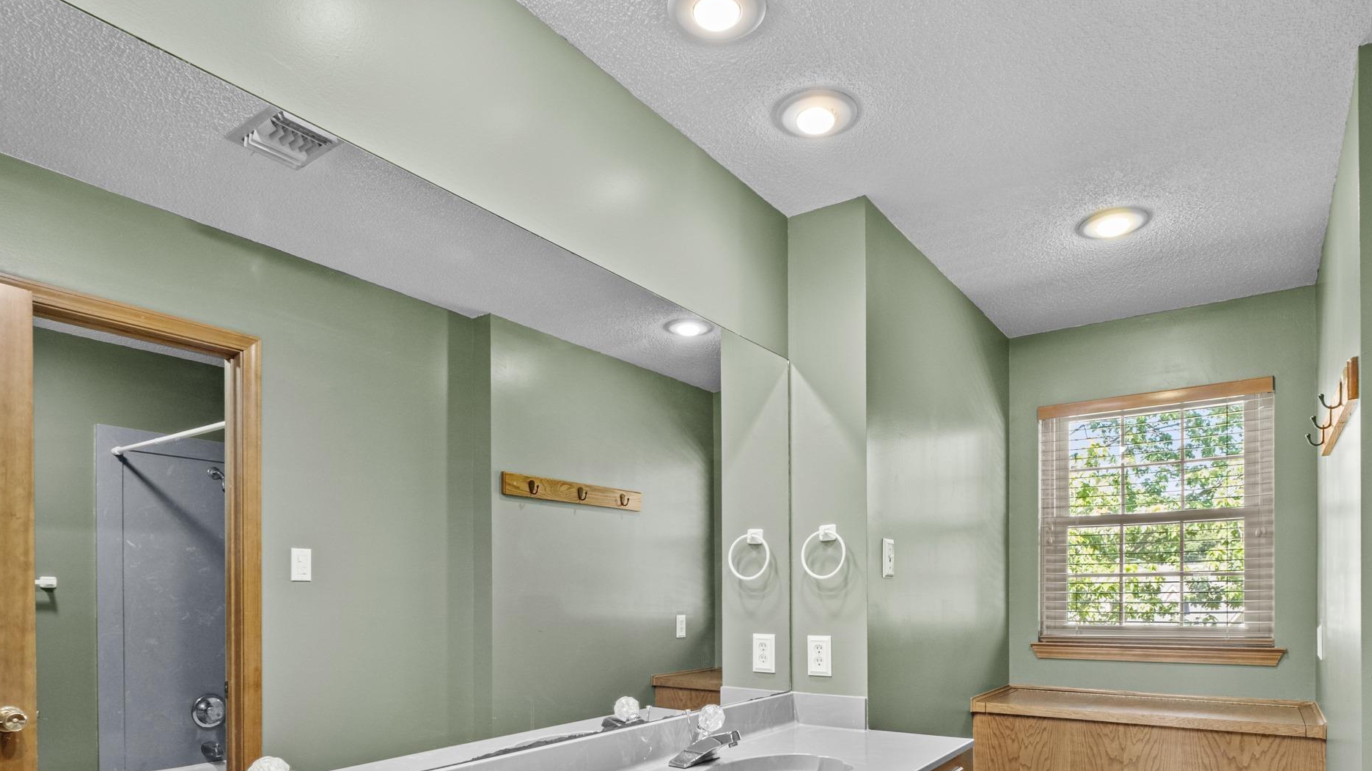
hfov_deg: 83.8
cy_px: 604
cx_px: 719
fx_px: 764
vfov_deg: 50.7
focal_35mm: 21
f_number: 7.1
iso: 400
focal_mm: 10
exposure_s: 1/1.25
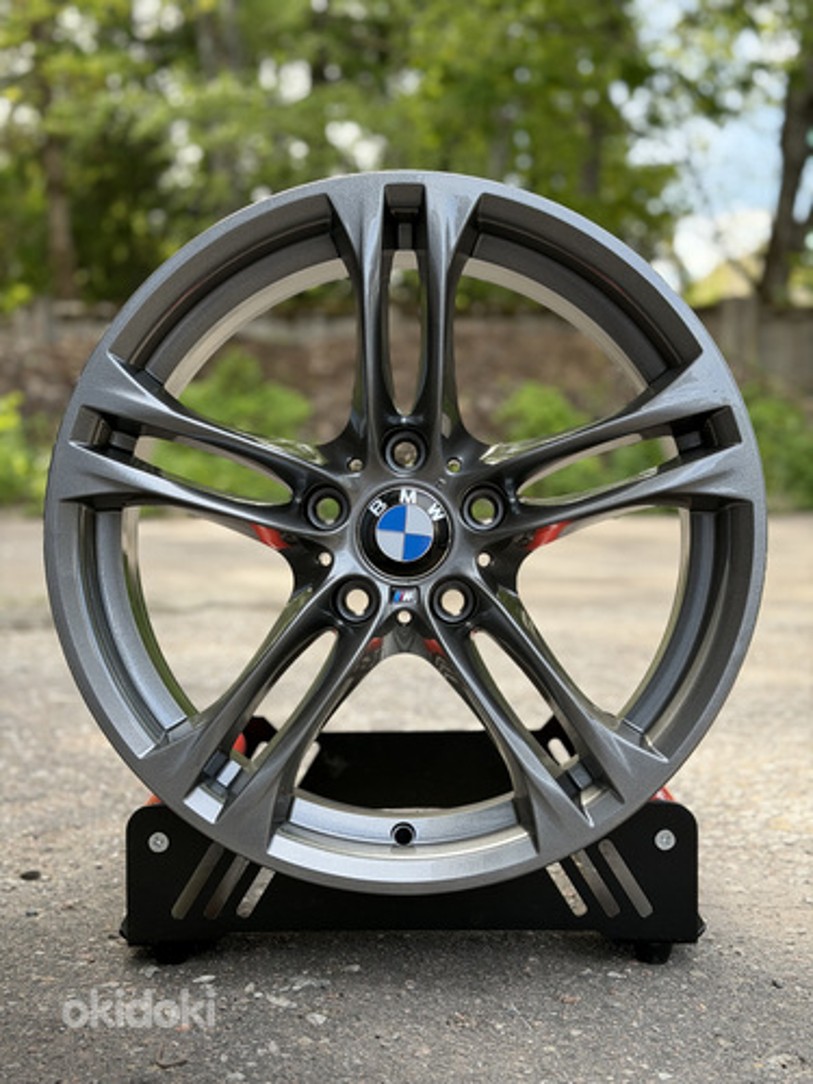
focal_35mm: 48
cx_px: 406
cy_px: 542
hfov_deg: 30.3
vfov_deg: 39.7
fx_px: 1503
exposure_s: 1/545
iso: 80
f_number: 1.78
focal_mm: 6.76
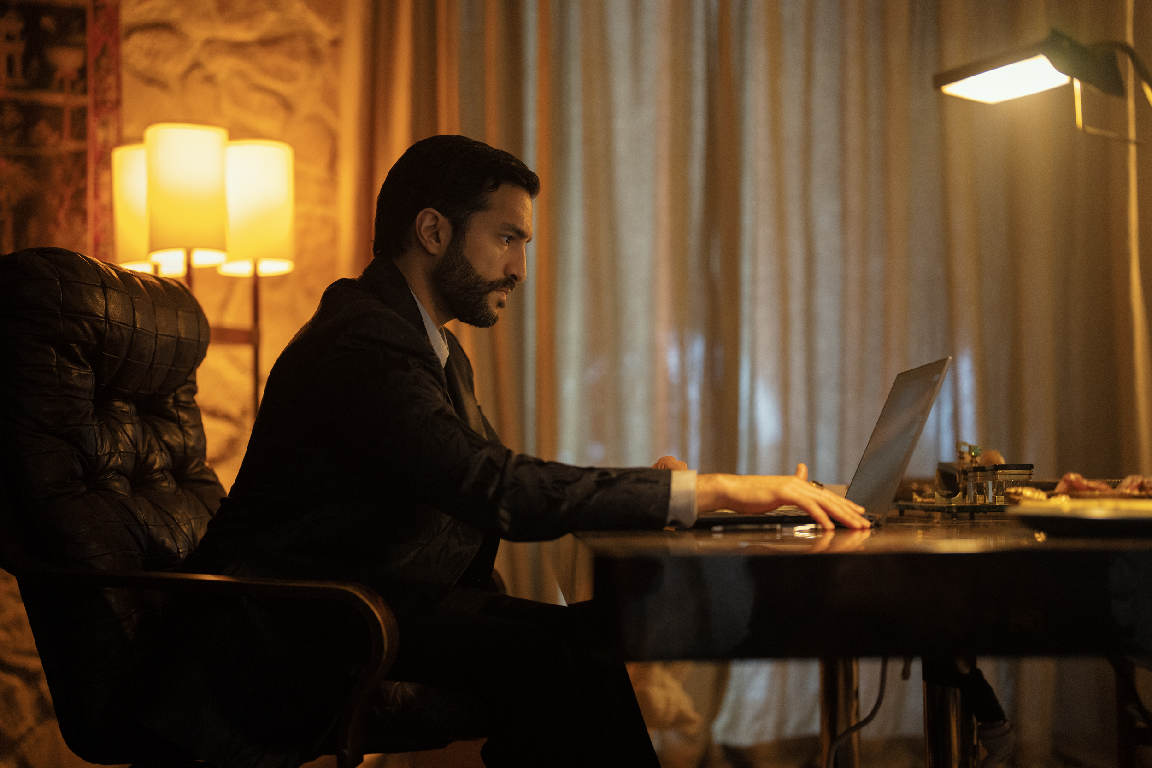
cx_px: 576
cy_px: 384
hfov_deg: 39.6
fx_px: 1600
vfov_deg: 27.0
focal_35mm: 50
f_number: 1.2
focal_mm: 50
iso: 3200
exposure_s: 1/160
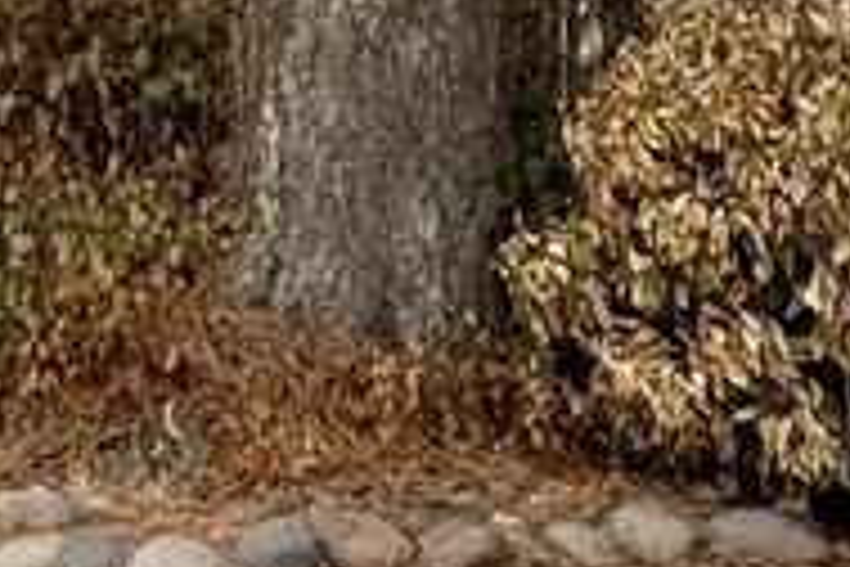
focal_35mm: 270
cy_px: -702
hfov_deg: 7.6
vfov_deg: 5.0
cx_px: -9
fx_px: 6375
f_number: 1.78
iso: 64
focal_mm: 6.76
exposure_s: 1/2415
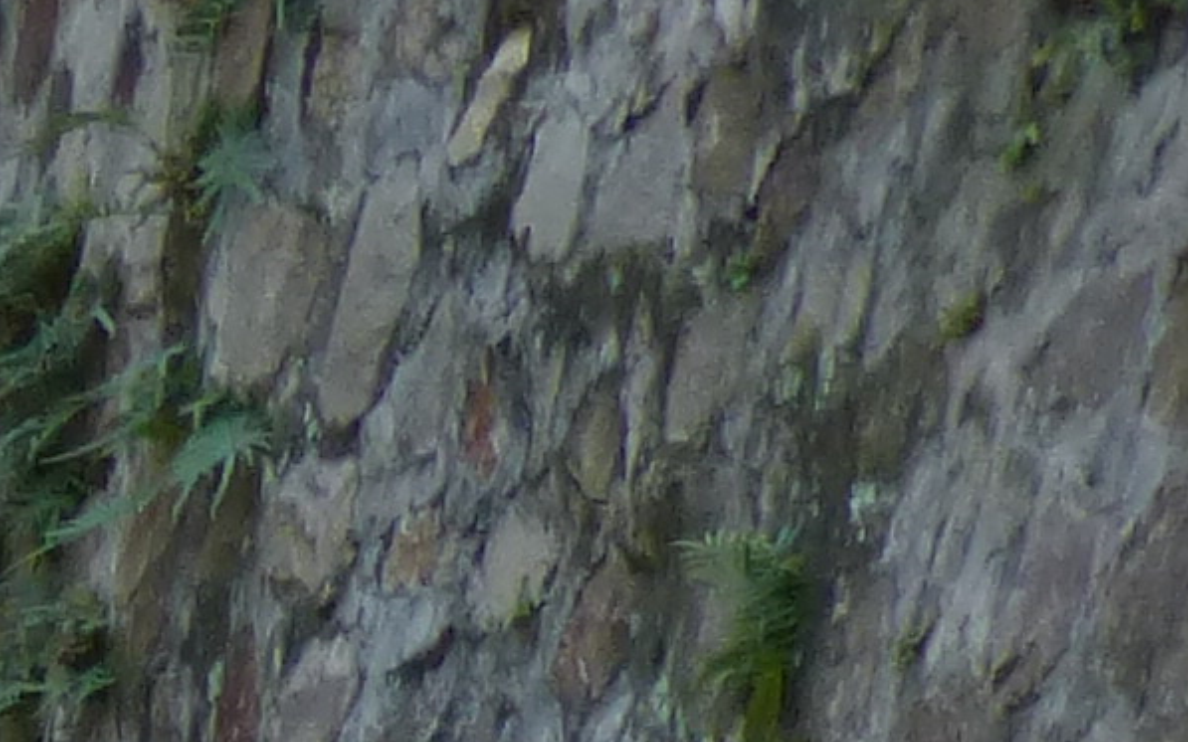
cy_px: 2725
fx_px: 9680
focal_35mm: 299
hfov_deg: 6.4
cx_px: -2326
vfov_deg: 4.1
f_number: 3.9
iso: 100
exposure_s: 1/320
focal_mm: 6.9
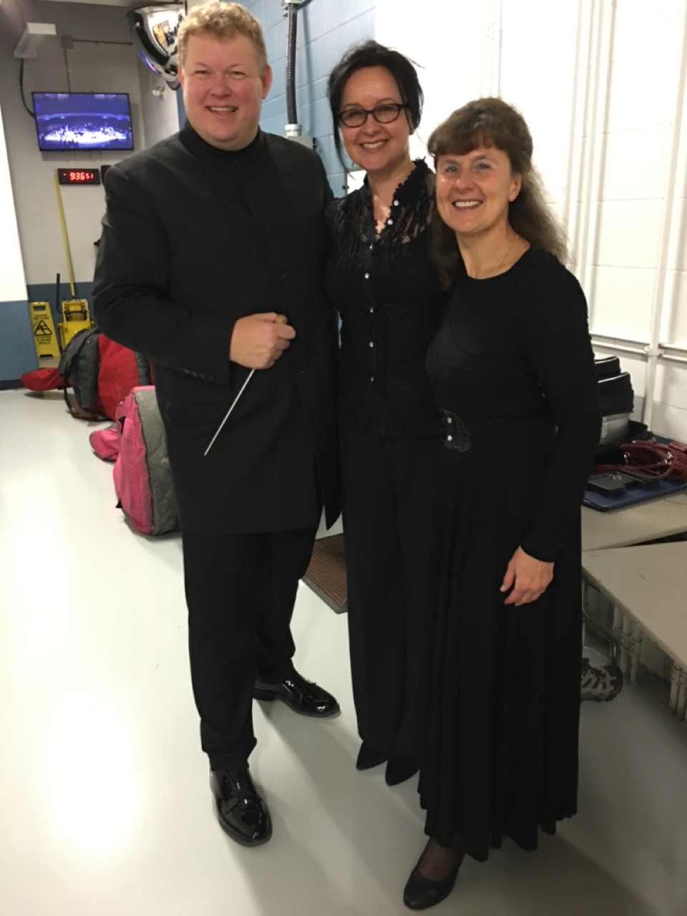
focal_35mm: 29
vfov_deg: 61.7
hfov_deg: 48.2
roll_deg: +1.6
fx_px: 767
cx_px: 344
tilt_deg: -17.1
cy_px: 458
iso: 80
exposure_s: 1/4
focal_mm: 4.15
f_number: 2.2
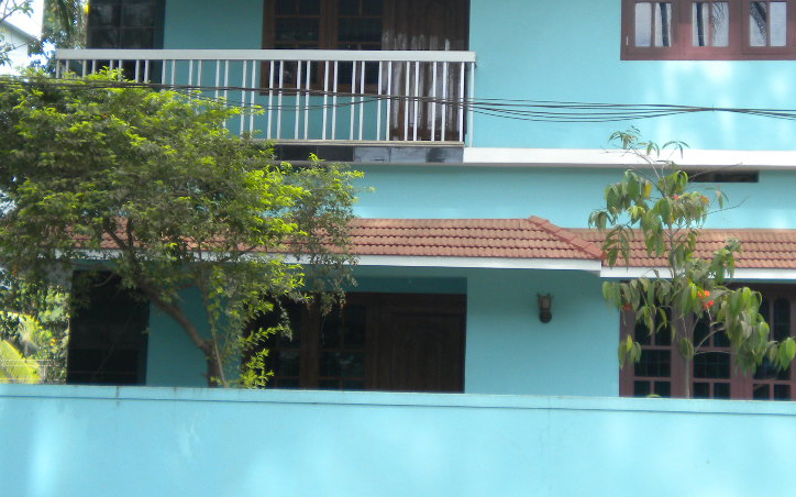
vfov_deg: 16.7
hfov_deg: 26.4
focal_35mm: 78
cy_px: 183
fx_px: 1692
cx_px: 458
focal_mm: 9.3
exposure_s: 1/165
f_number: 3.9
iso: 113
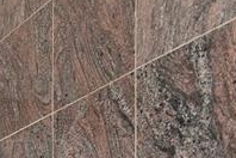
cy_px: 318
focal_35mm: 96
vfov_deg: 12.5
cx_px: -352
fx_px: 627
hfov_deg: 13.9
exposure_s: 1/3
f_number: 8
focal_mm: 18.5
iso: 320
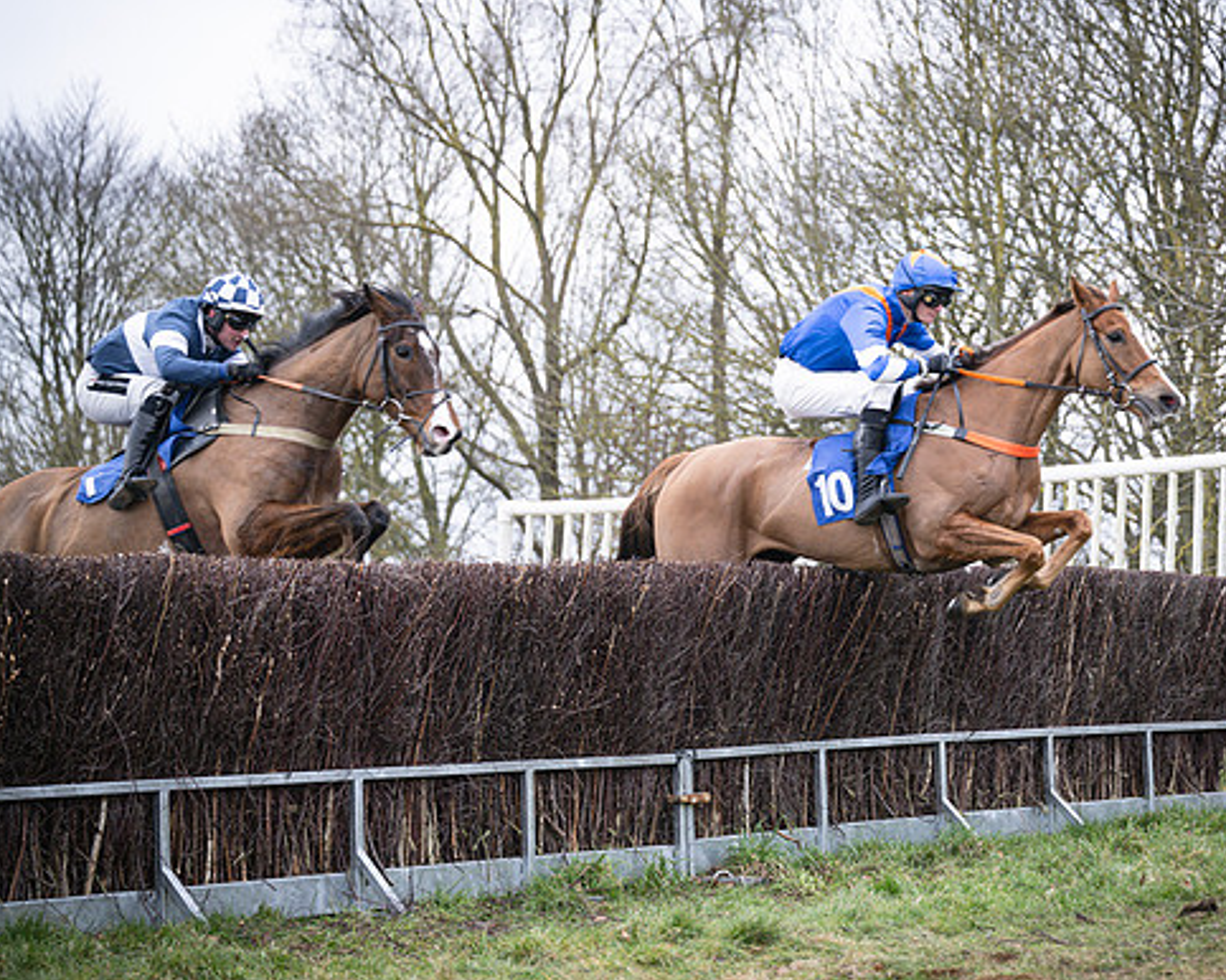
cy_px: 486
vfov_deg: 16.7
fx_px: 3337
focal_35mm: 92
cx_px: 823
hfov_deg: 20.7
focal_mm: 70
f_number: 2.8
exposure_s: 1/1600
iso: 400
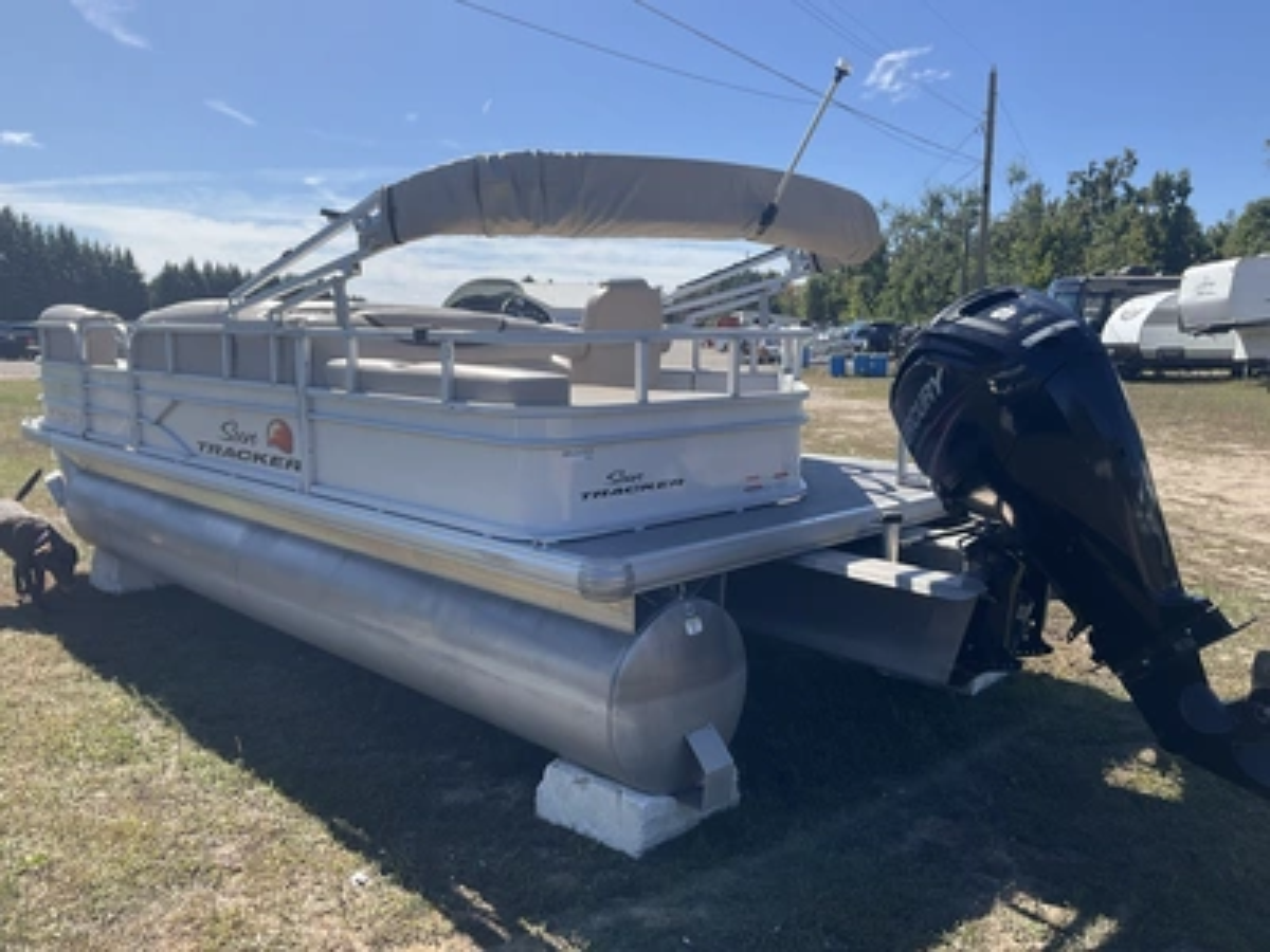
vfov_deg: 48.2
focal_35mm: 29
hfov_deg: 61.7
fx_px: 1064
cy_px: 476
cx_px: 635
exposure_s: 1/1490
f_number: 1.8
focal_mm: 3
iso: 25
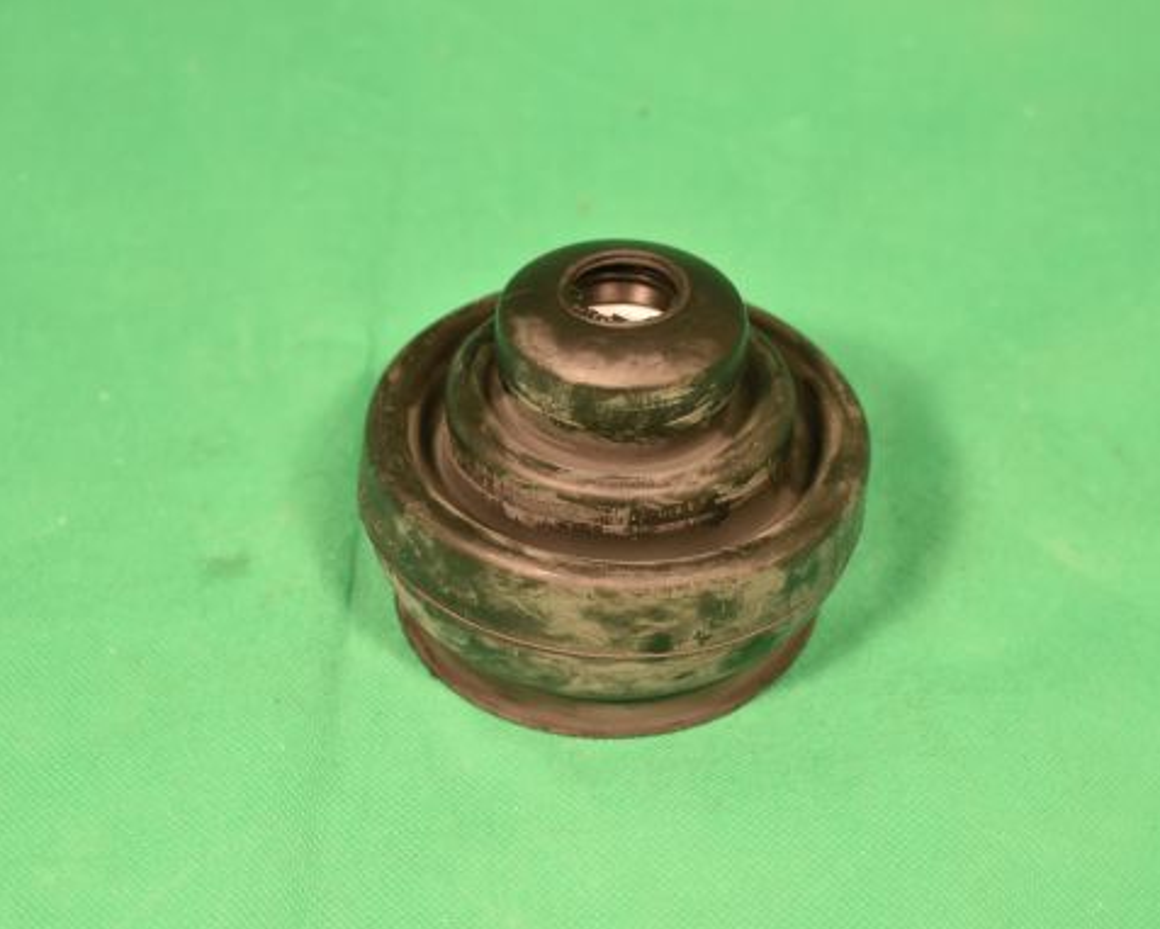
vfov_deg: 18.1
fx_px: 2919
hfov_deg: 22.5
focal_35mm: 85
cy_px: 482
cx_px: 644
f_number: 5.6
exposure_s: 1/80
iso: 180
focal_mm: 48
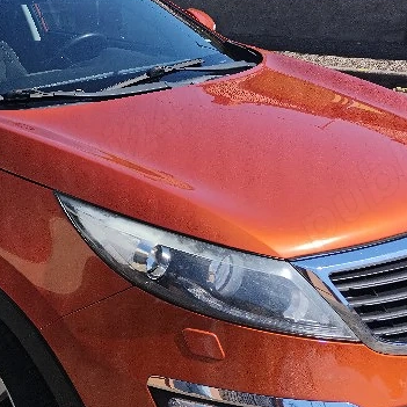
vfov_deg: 29.5
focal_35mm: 58
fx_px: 772
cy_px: 160
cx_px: -100
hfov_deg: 25.9
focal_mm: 6.14
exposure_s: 1/1250
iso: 50
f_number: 1.65
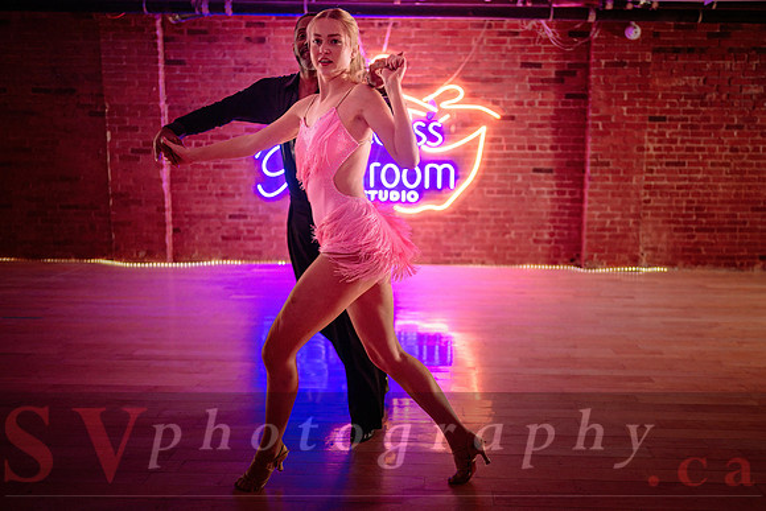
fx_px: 682
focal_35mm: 32
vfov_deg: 41.1
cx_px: 432
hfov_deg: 58.5
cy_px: 247
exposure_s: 1/250
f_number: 1.4
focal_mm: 28
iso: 2500
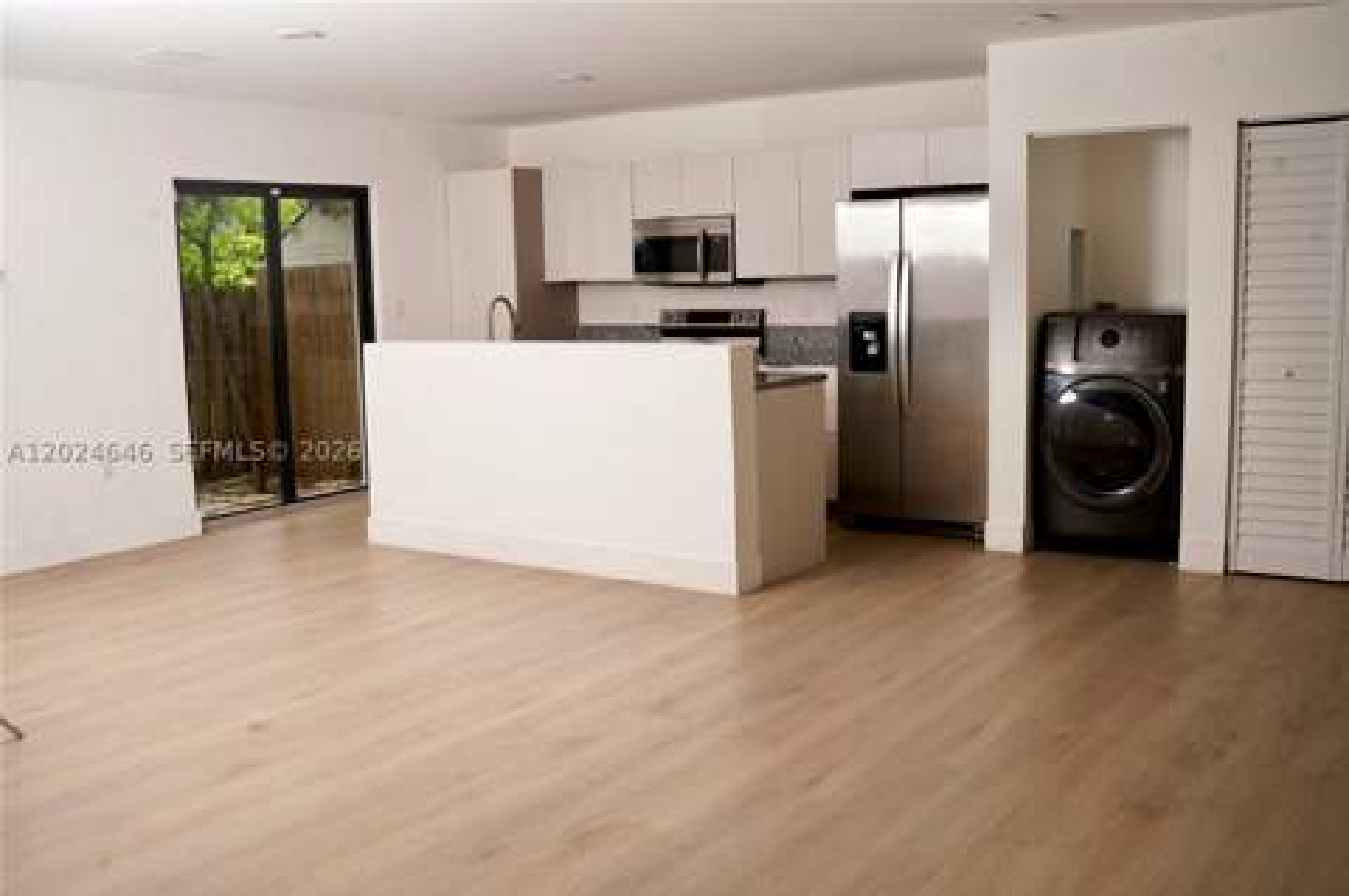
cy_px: 448
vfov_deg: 37.8
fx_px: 1310
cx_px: 674
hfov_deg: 54.5
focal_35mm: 35
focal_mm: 35
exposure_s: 1/125
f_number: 8
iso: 640
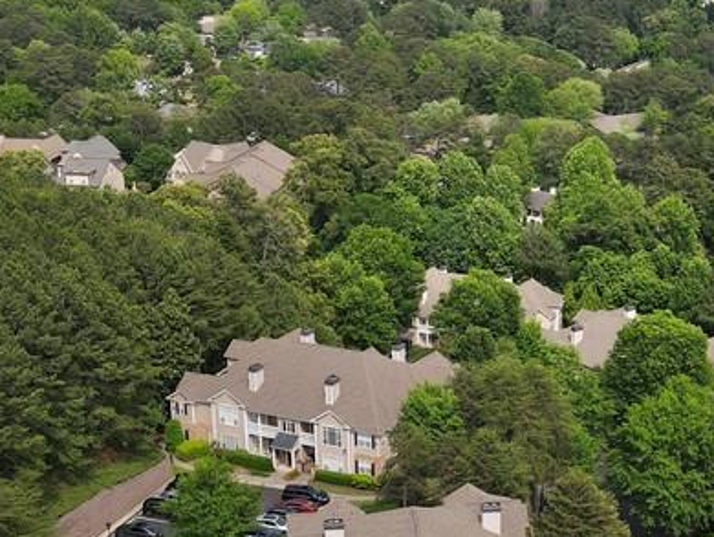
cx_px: 513
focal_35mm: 63
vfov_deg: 23.0
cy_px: 427
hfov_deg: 30.3
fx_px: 1300
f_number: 2.8
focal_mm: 4.5
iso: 100
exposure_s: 1/725
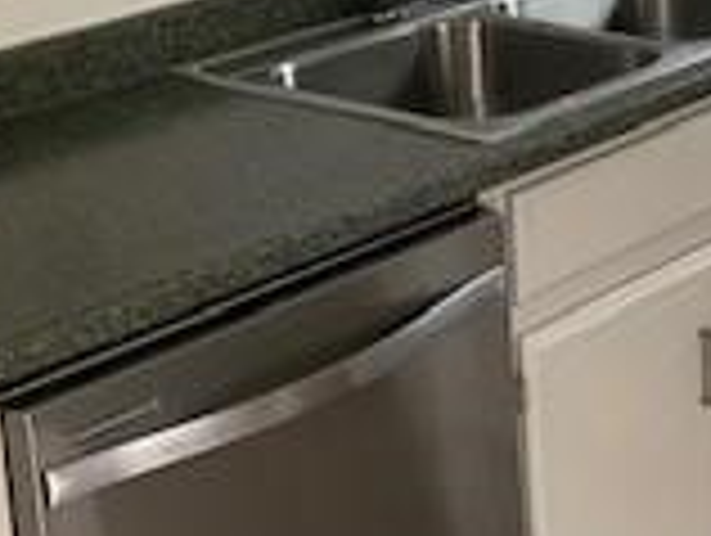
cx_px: 1166
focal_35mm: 105
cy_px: -54
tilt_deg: -12.7
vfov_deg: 13.8
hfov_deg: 16.5
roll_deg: -0.7
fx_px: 2160
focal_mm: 4.25
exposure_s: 1/60
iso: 250
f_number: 1.8
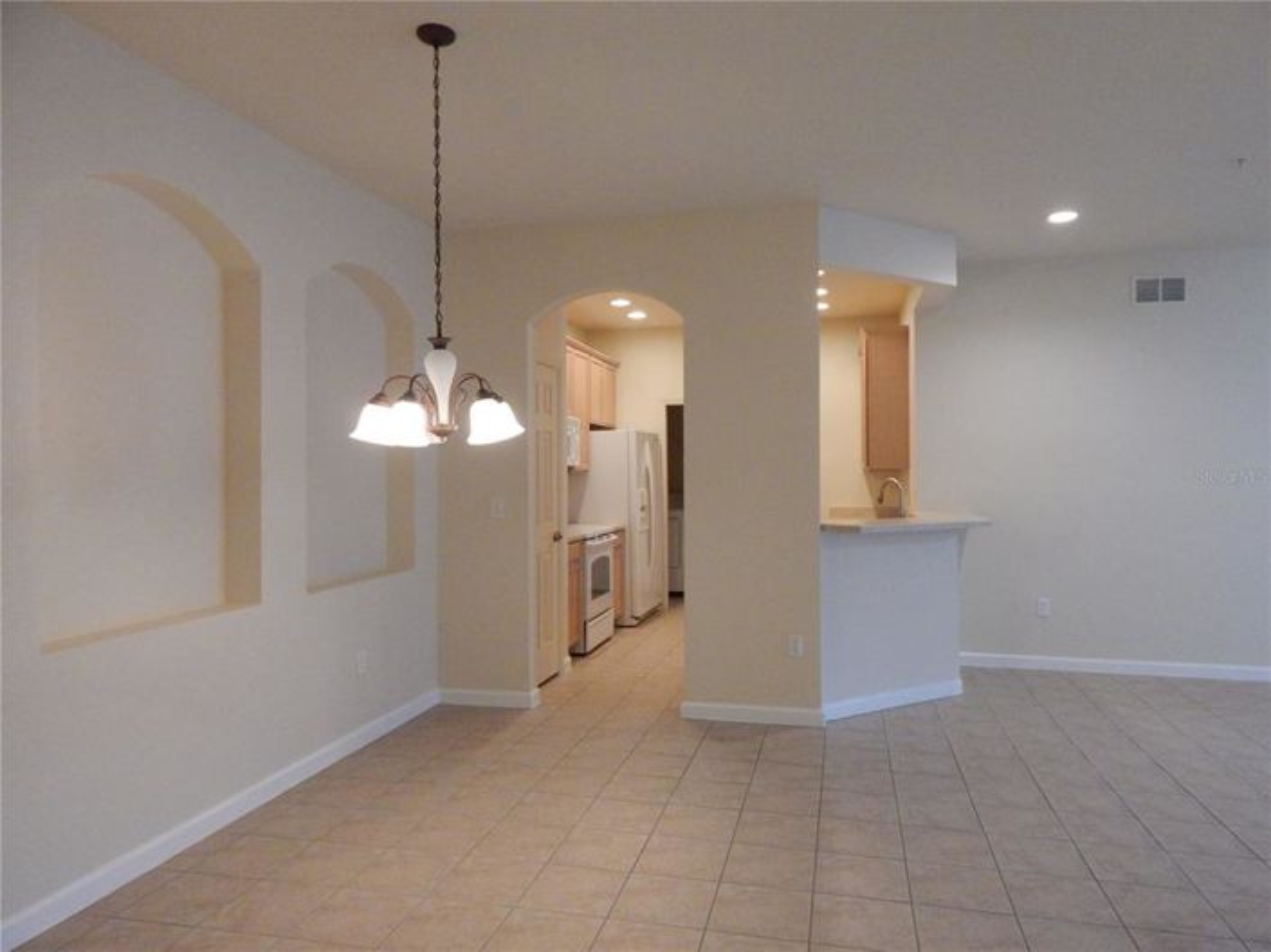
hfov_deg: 76.4
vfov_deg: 61.0
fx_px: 807
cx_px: 636
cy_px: 476
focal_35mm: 22
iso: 200
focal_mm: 4
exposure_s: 1/25
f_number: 3
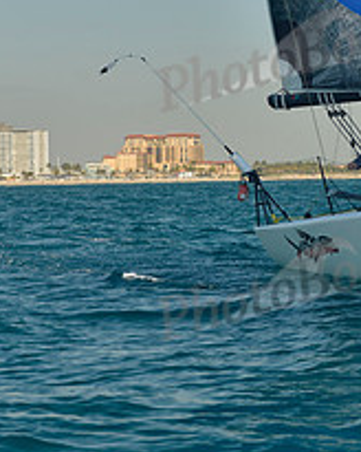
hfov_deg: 8.1
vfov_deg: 10.4
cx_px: 583
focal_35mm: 186
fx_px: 2484
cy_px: 138
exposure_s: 1/640
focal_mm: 70
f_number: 6.3
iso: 200
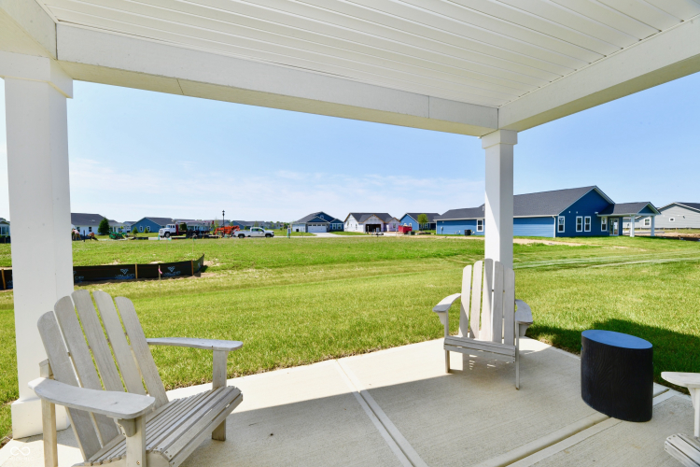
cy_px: 234
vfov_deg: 81.2
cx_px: 350
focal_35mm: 14
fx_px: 272
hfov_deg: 104.3
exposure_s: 1/250
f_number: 20
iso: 640
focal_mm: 14
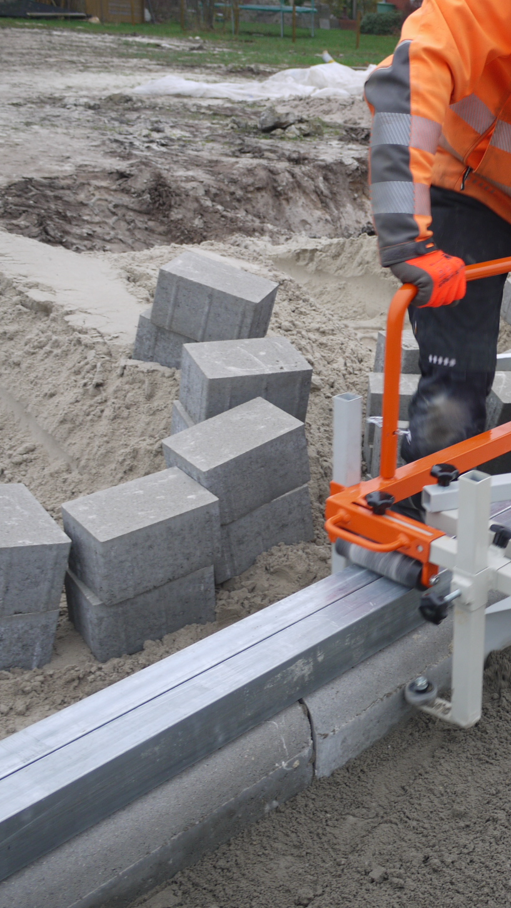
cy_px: 434
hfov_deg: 26.3
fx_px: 1036
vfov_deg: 47.3
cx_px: 509
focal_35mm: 43
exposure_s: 1/40
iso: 100
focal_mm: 14
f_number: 3.5
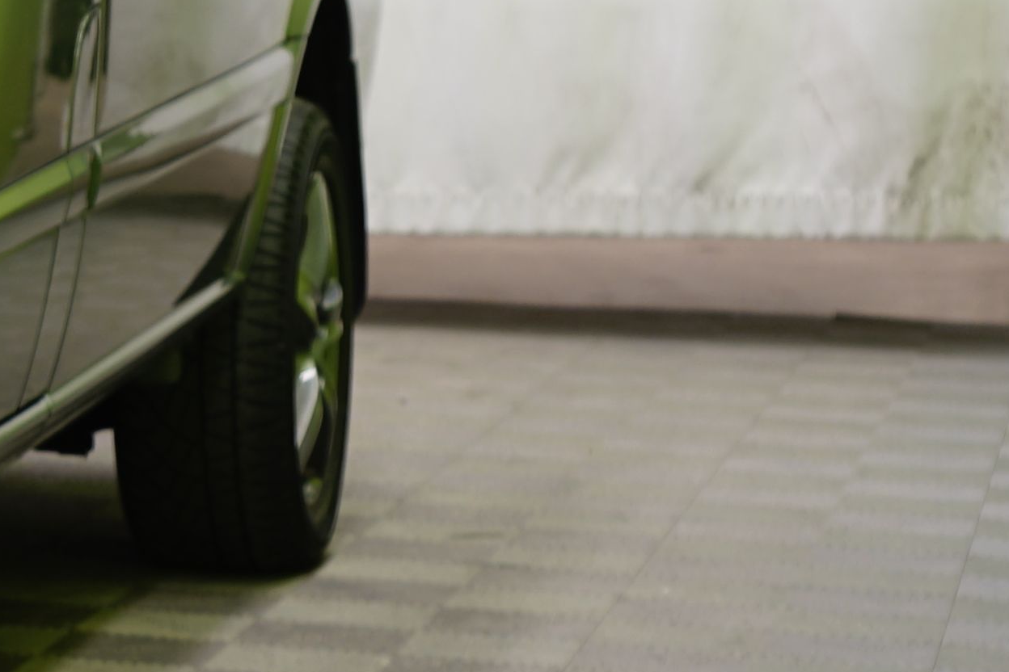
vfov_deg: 9.2
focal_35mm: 149
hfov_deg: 11.8
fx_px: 4176
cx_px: -1201
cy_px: 161
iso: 80
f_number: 4
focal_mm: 31
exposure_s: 1/10
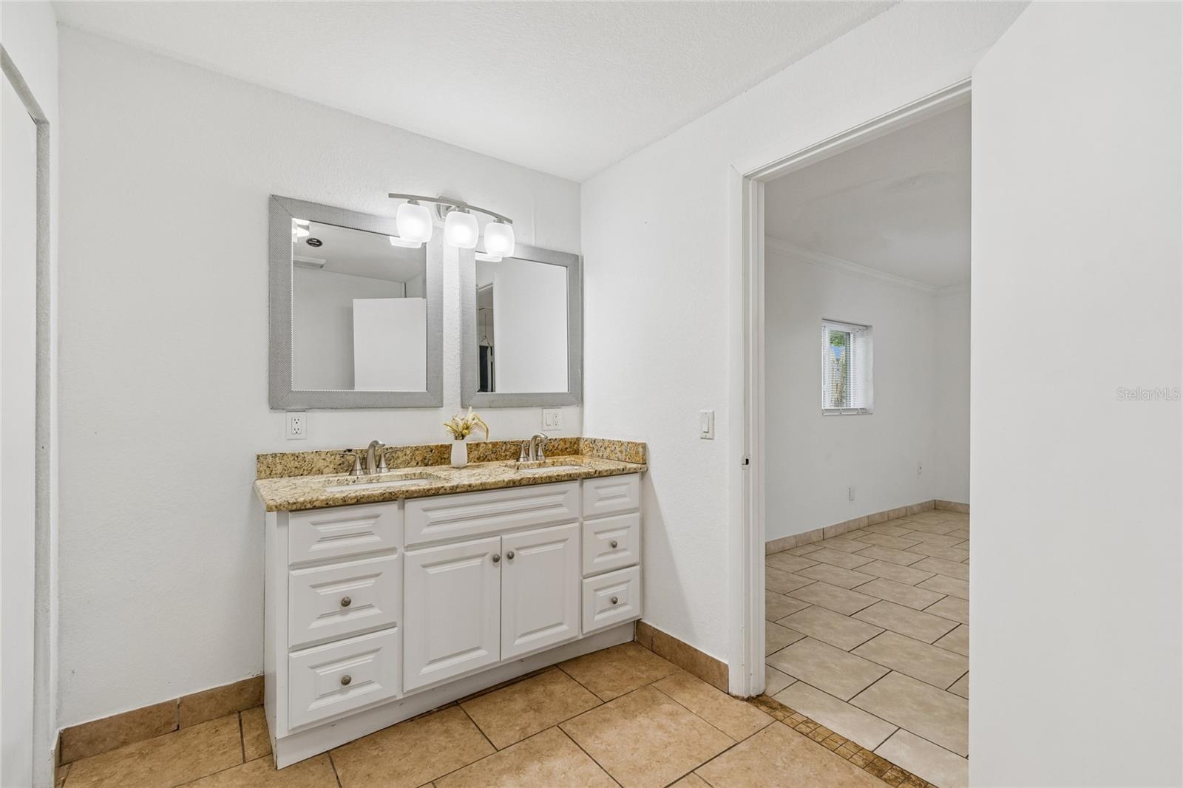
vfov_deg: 77.3
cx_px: 592
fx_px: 493
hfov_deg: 100.4
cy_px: 394
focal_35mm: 15
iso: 100
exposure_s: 1/5
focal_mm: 10
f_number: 7.1
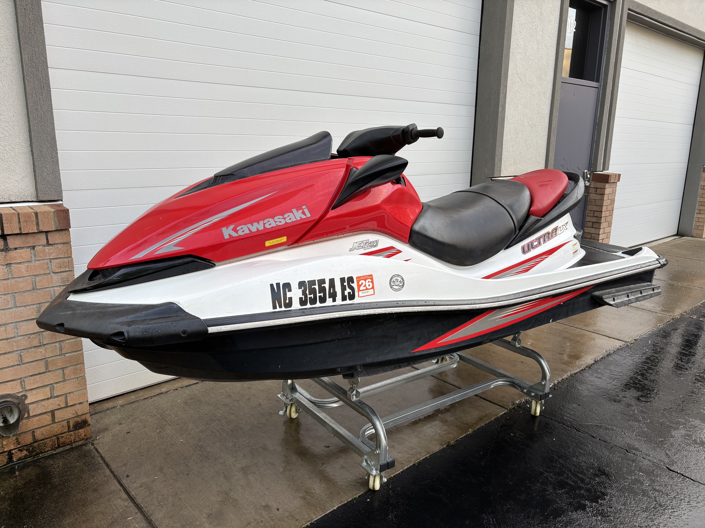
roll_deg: -0.8
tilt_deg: -13.1
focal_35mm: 26
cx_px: 352
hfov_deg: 67.3
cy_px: 264
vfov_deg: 53.1
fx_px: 530
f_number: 1.6
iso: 40
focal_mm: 5.96
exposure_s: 1/160
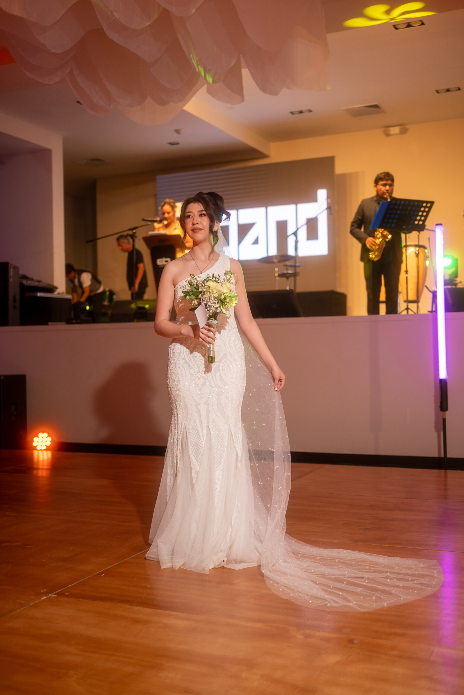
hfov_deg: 33.4
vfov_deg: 48.4
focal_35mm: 40
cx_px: 232
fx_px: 773
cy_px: 348
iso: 250
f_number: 2
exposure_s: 1/160
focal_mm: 40
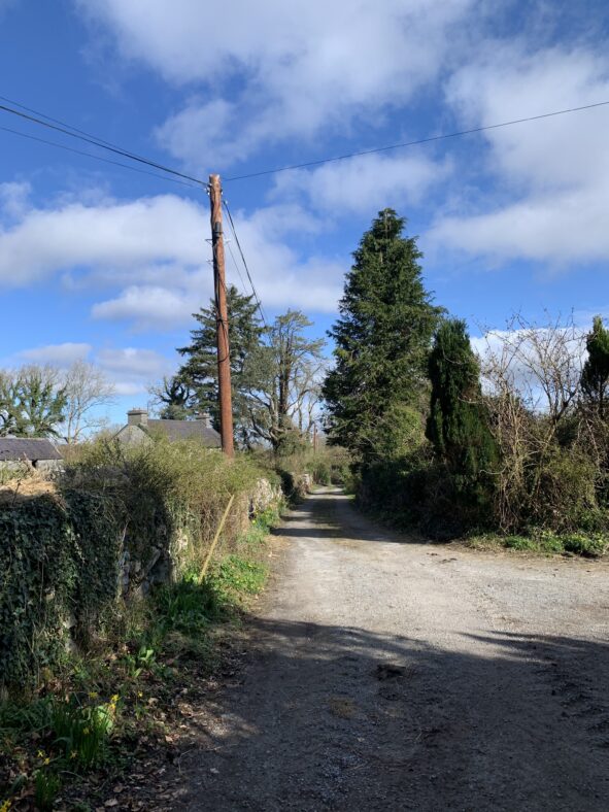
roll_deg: +0.4
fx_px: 610
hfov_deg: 53.1
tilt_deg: +5.8
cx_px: 304
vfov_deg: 67.3
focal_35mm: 26
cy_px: 406
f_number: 1.8
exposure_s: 1/1779
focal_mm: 4.25
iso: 25
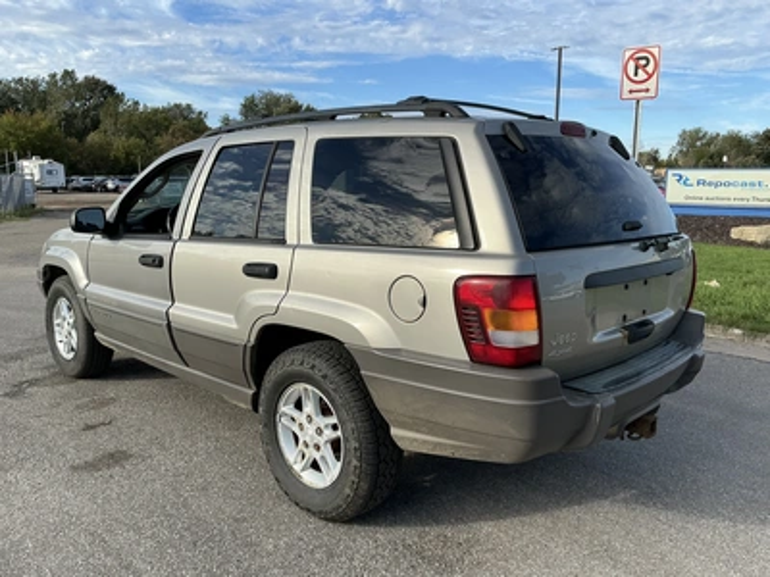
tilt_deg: -7.6
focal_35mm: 28
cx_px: 385
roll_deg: +0.0
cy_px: 288
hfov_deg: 63.4
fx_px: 623
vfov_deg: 49.7
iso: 25
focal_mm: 3
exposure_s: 1/1377
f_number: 1.8
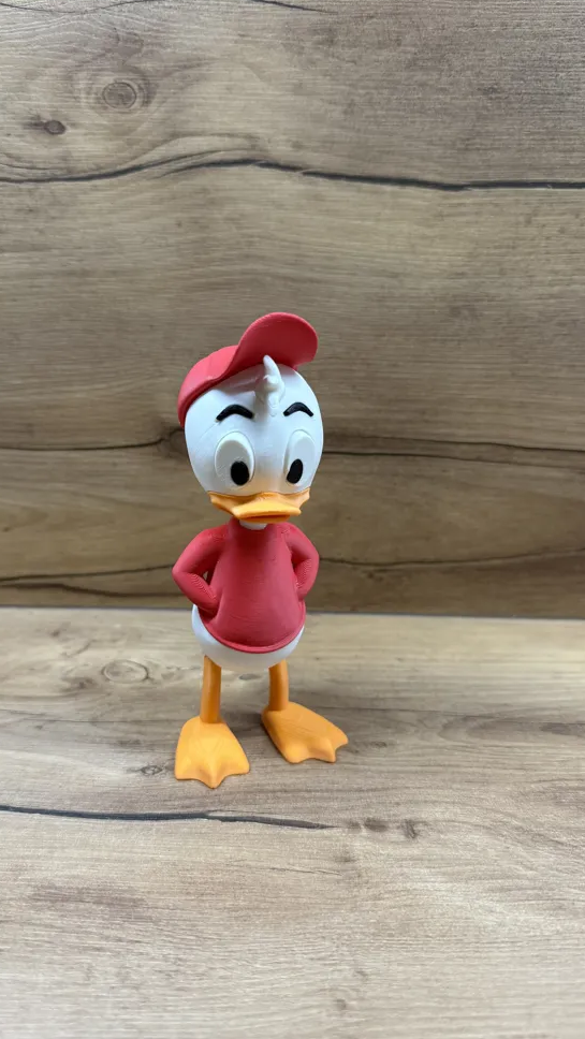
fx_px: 744
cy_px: 521
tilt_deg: -17.2
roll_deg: -0.2
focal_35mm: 27
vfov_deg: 69.8
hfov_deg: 42.9
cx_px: 272
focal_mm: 6.76
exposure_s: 1/41
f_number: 1.78
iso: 250
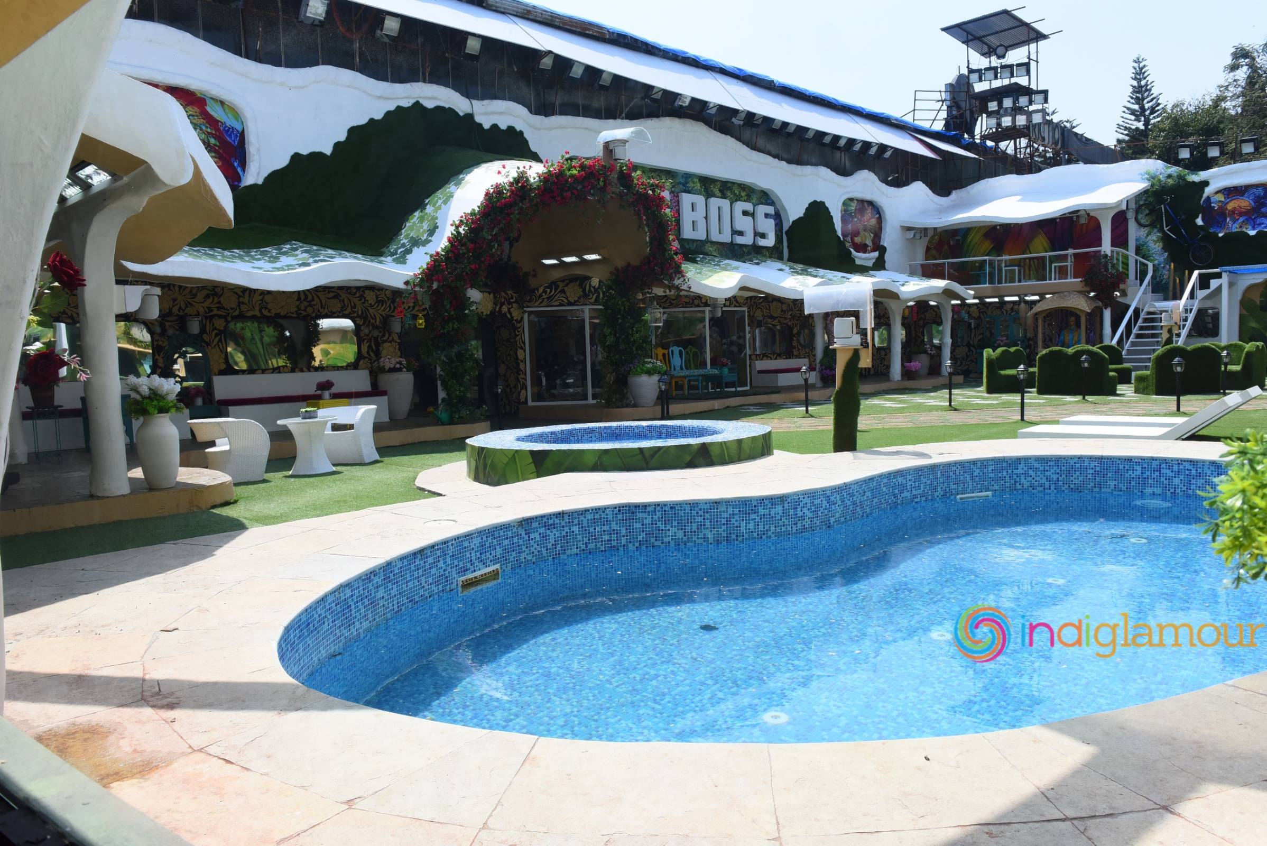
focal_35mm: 26
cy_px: 423
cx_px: 634
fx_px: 915
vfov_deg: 49.6
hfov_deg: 69.4
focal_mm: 26
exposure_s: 1/160
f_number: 9
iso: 800
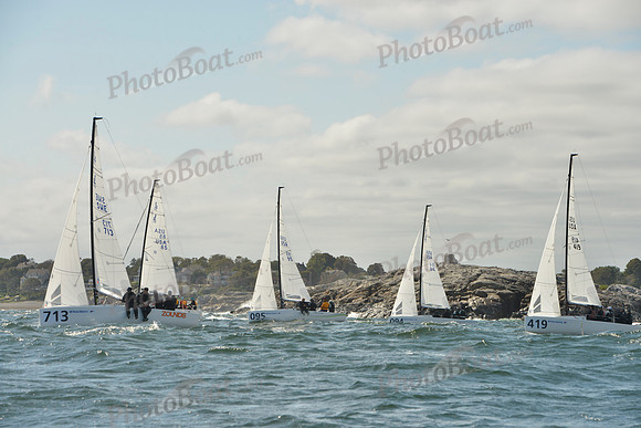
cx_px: 320
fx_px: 2226
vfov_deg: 11.0
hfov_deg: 16.4
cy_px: 214
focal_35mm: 125
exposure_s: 1/1600
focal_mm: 125
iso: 400
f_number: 9
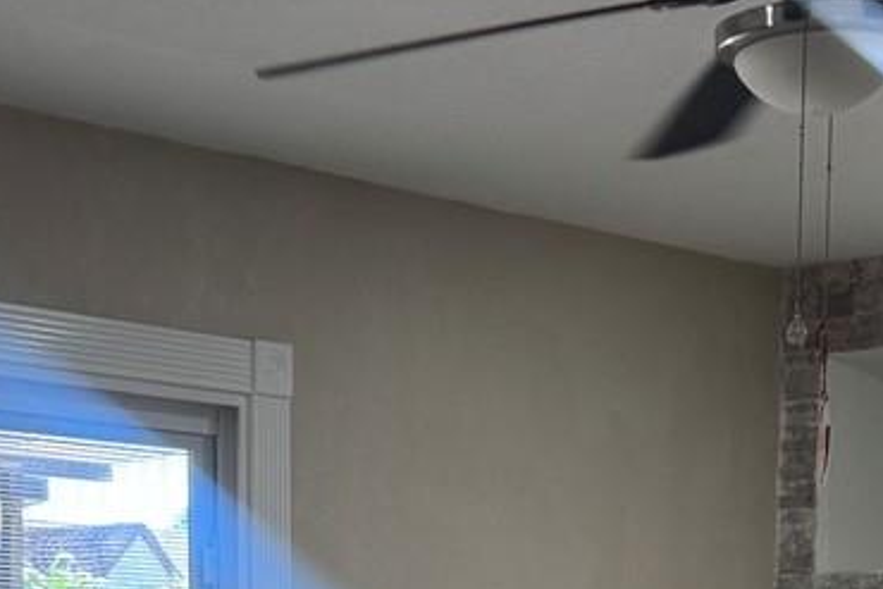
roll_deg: -0.7
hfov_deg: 18.9
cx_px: 468
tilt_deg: -5.8
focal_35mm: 108
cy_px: 944
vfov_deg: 12.0
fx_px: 2650
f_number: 1.78
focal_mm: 6.76
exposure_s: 1/120
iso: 80
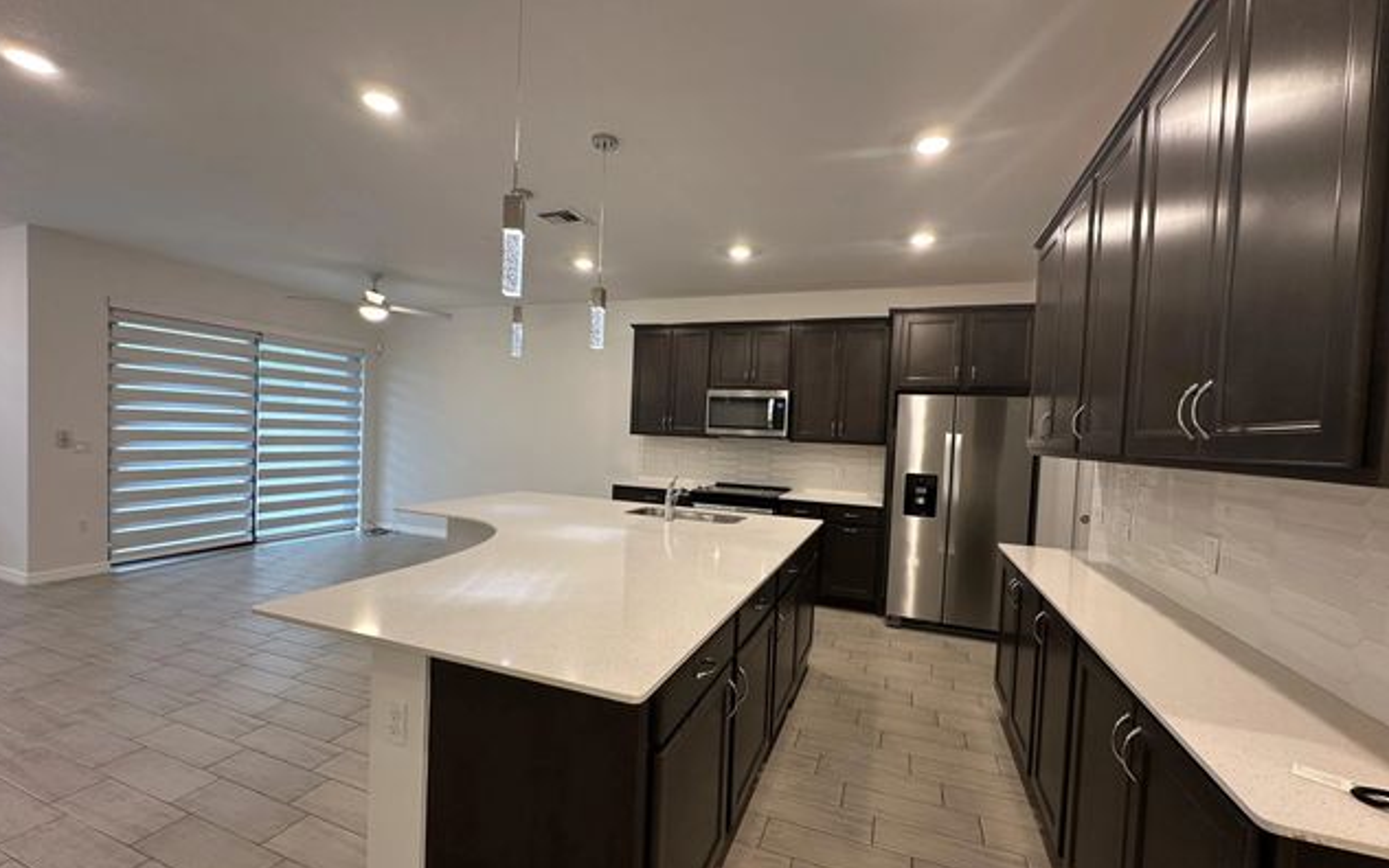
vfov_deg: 74.8
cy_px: 454
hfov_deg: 101.4
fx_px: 568
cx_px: 691
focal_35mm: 15
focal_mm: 2.22
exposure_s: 1/60
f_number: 2.2
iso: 160
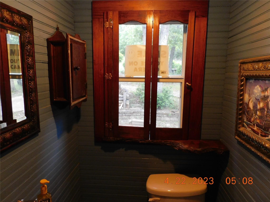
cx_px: 135
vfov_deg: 56.8
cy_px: 101
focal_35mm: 24
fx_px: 187
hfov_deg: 71.6
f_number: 3.3
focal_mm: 4.3
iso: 400
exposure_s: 1/30
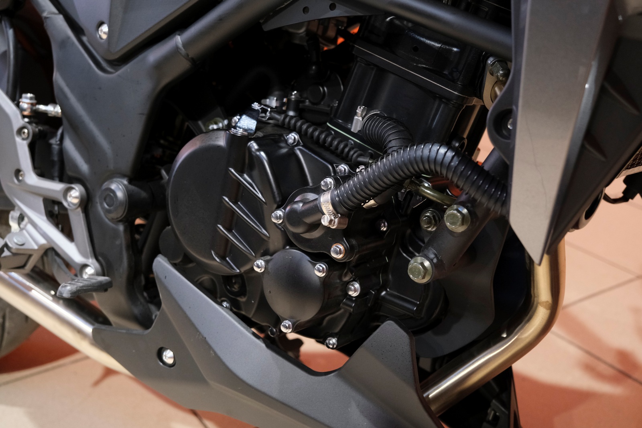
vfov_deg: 32.6
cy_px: 214
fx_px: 731
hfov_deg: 47.4
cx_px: 321
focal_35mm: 41
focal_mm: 27.5
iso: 2000
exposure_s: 1/80
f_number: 4
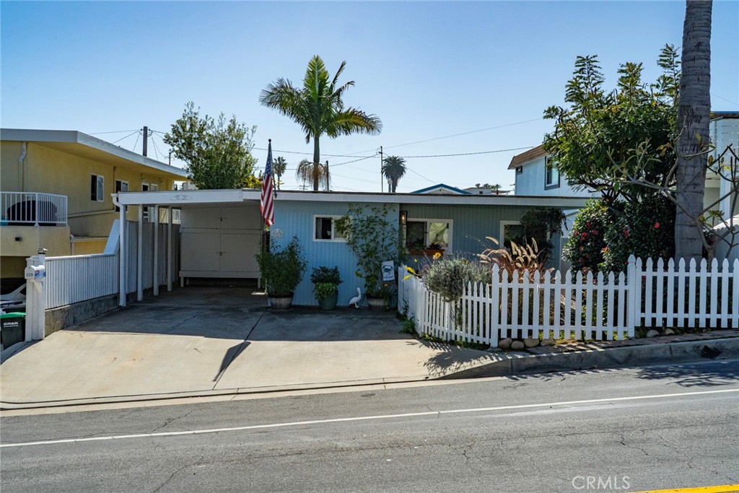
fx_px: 698
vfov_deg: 38.9
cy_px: 246
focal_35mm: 34
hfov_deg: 55.8
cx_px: 370
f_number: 11
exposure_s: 1/3200
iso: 1600
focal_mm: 34
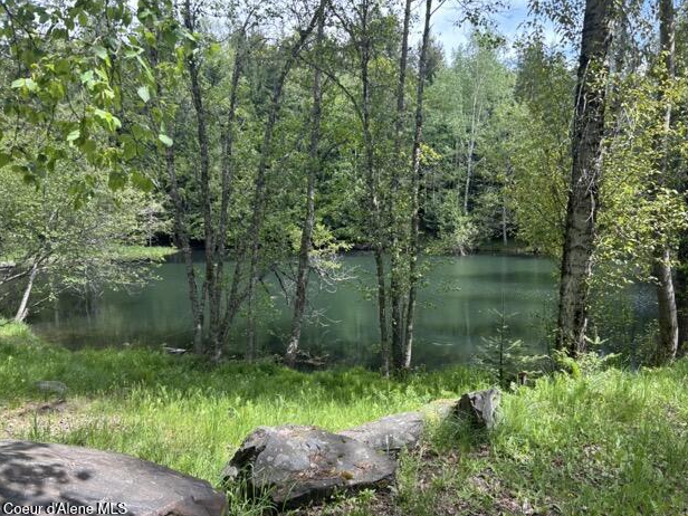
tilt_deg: -6.2
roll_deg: +0.9
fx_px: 537
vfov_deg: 51.3
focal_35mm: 27
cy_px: 265
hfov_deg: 65.3
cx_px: 354
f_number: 1.5
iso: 50
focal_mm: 5.7
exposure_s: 1/733
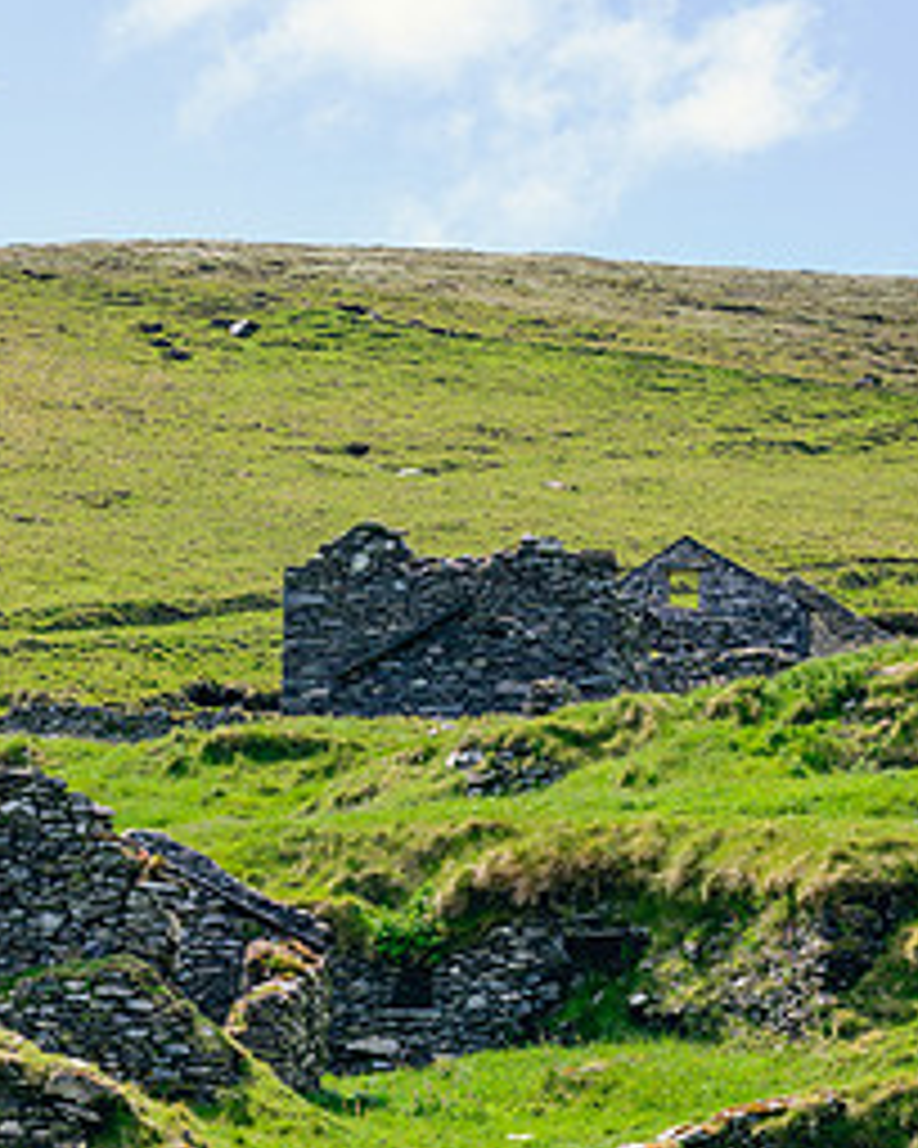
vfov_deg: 21.9
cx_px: 396
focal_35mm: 86
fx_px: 2921
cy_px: 968
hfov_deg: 17.9
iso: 640
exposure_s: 1/1000
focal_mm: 52
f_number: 8
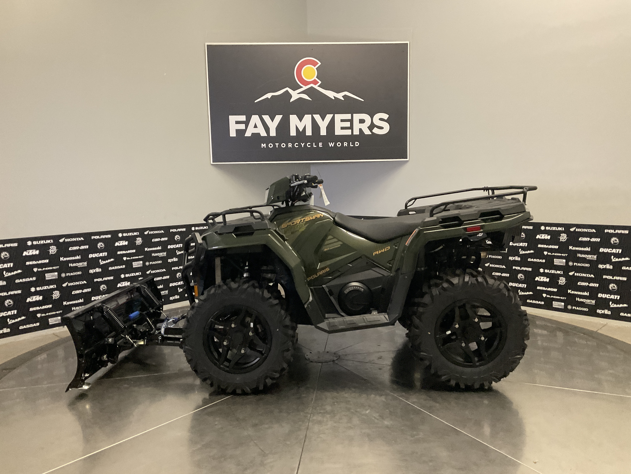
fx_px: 529
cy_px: 237
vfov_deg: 48.2
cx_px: 316
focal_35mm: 29
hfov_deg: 61.7
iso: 200
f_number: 1.8
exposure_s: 1/60
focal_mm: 3
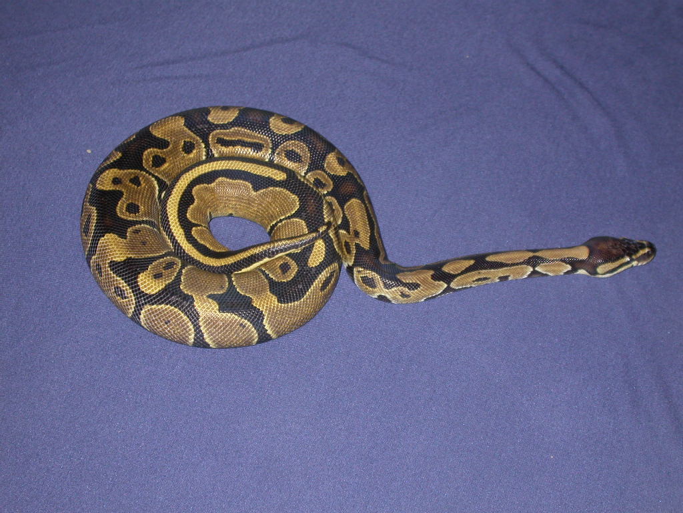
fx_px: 1519
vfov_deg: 19.1
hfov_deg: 25.3
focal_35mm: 77
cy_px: 256
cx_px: 342
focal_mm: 16
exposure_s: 1/60.3
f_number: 3.4
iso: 100
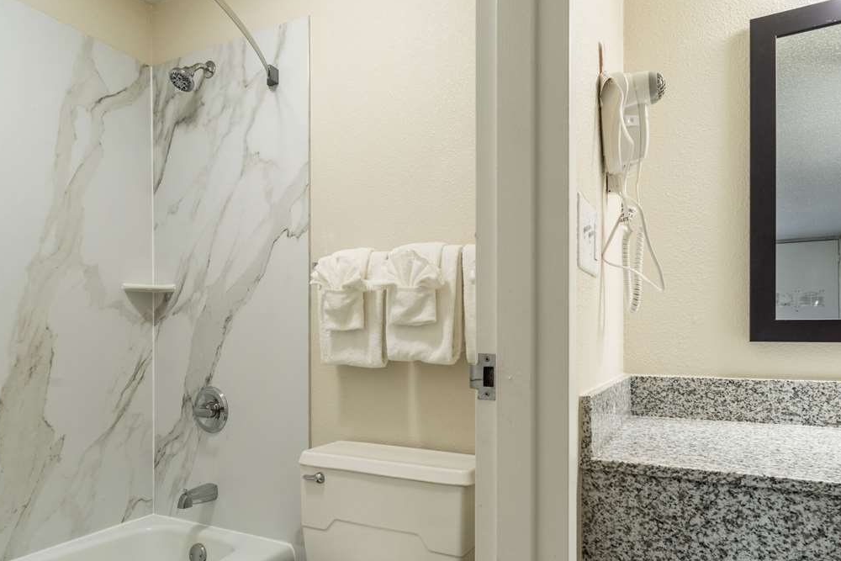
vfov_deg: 58.5
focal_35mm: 21
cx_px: 487
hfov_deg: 80.6
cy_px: 364
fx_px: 491
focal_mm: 14
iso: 400
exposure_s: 1/30
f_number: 8
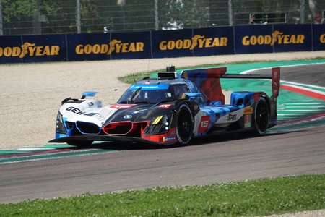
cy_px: 108
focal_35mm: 351
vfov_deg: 3.9
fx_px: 3169
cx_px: 162
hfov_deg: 5.9
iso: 100
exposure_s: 1/800
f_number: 4.5
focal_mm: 128.59
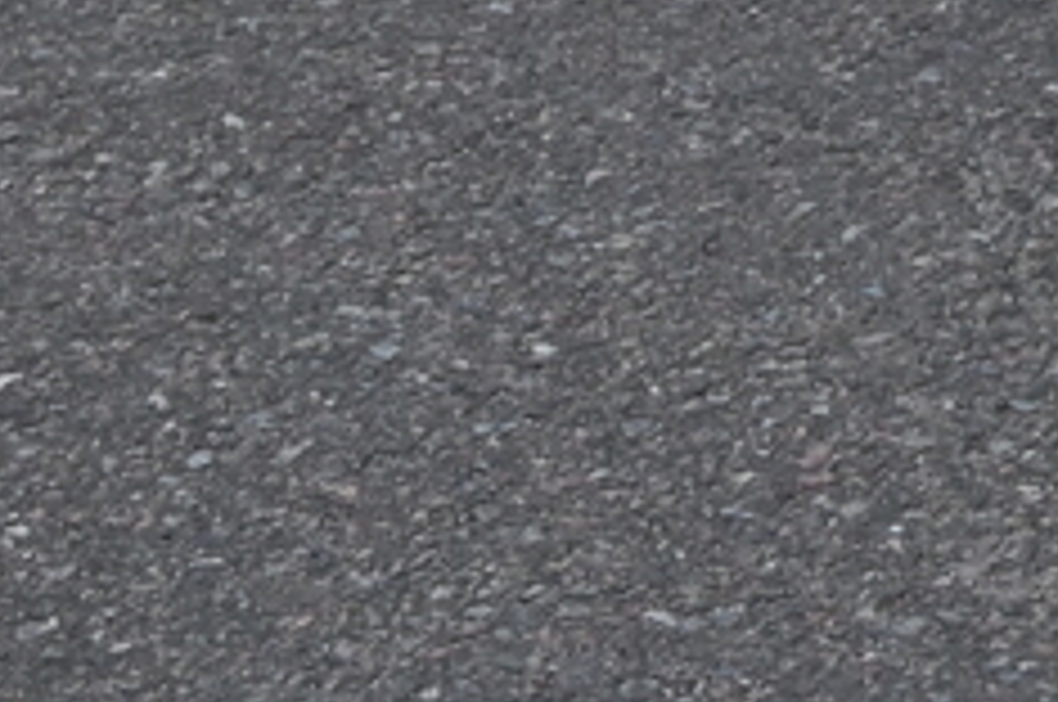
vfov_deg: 5.4
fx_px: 6897
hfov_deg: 7.8
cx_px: 2920
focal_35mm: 235
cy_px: -1557
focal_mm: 34
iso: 2000
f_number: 13
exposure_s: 1/320
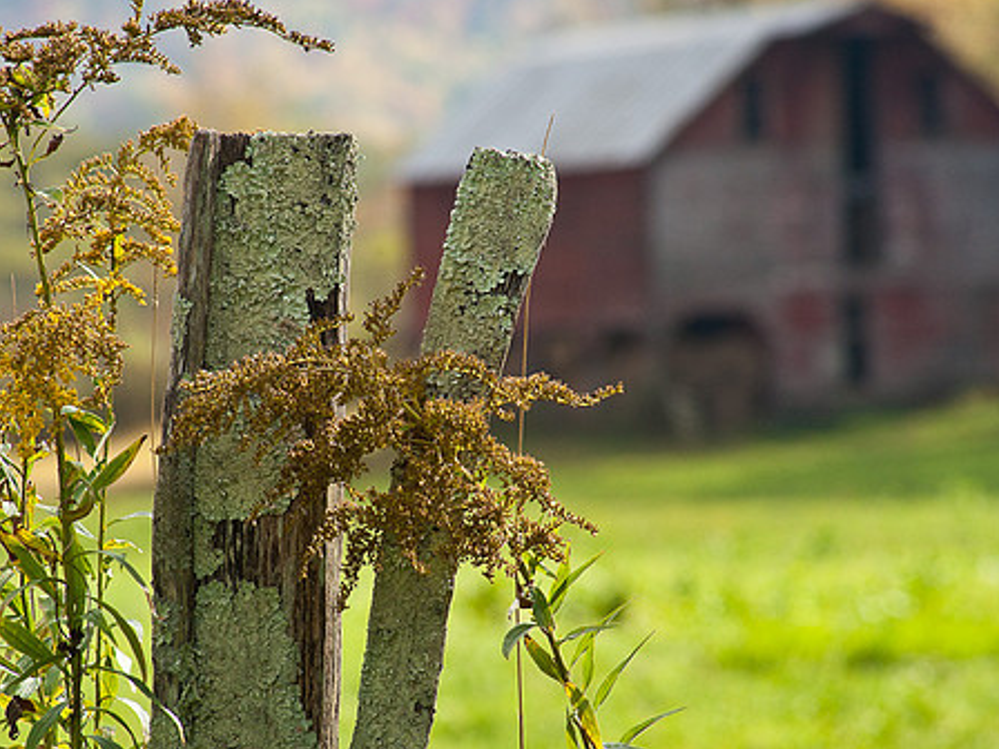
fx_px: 8975
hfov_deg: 6.4
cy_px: 380
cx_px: 442
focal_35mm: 311
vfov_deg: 4.8
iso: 200
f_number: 14
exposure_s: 1/100
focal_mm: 250
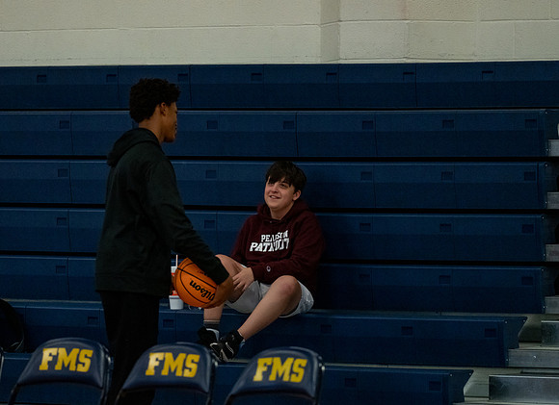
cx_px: 225
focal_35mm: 246
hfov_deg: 8.1
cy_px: 219
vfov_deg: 5.9
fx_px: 3930
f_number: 2.8
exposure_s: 1/1000
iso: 5000
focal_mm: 200
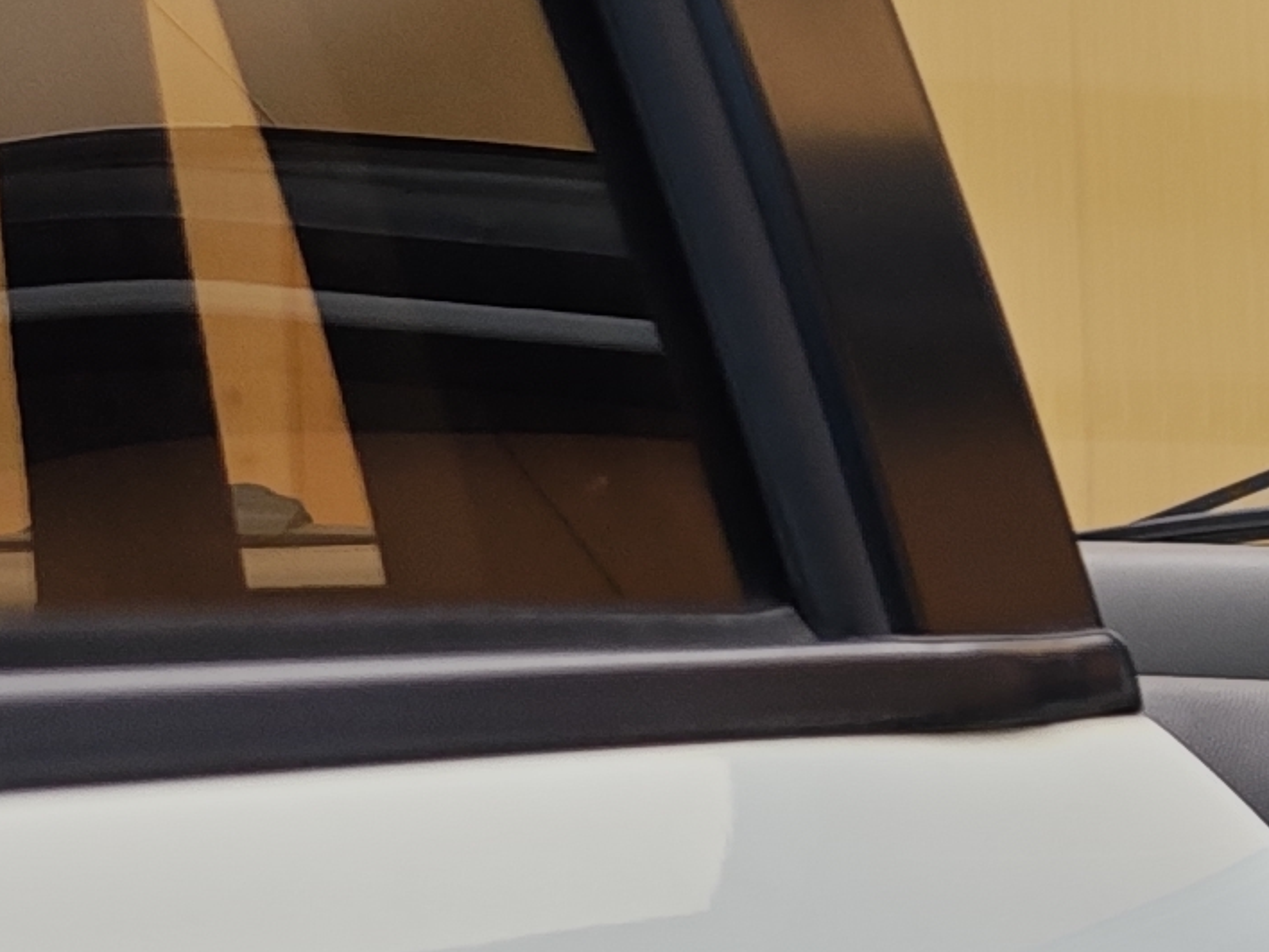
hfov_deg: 12.6
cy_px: 627
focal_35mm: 133
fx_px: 4876
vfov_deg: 11.1
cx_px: 2733
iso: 64
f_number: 1.9
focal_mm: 8.7
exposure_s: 1/100
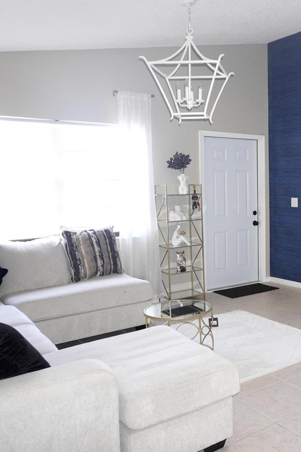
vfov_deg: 51.9
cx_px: 297
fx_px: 464
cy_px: 224
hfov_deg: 33.1
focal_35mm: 37
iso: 1000
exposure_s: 1/160
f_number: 4
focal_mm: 16
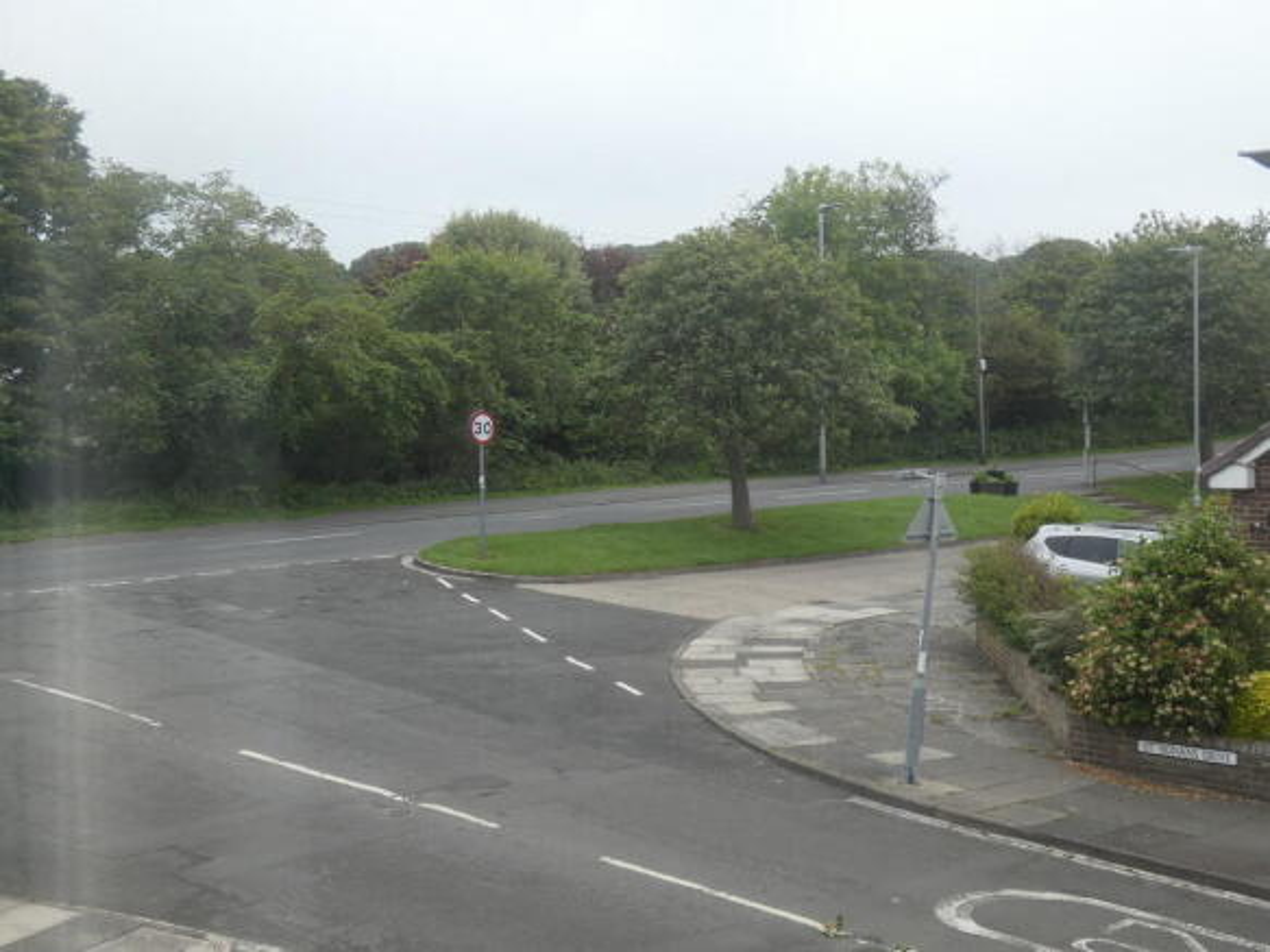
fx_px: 1834
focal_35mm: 50
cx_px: 635
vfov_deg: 29.1
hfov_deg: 38.2
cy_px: 476
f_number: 3.9
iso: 80
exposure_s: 1/320
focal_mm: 9
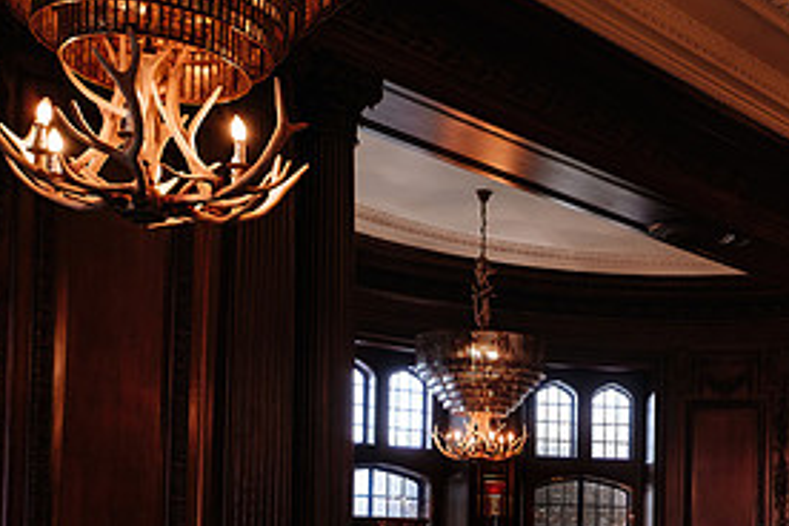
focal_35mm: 55
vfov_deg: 23.6
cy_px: 527
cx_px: 733
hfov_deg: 34.0
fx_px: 1205
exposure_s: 1/50
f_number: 3.2
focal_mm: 16
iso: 200
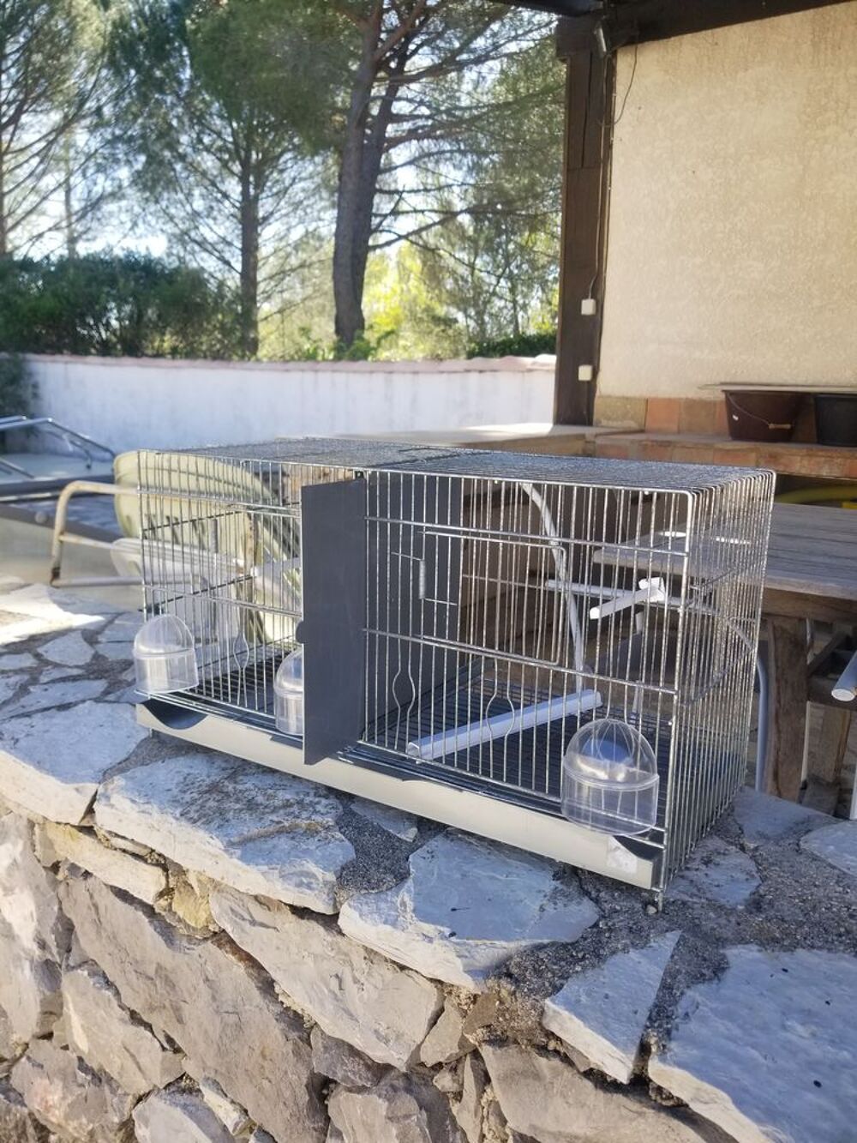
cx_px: 428
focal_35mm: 26
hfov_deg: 53.1
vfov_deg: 67.3
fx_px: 858
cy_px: 572
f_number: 1.7
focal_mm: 4.25
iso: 50
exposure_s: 1/382
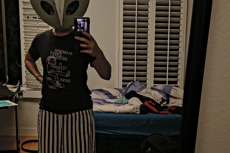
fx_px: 275
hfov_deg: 45.3
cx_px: 101
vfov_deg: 31.1
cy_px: 89
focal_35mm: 43
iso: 1370
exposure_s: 1/60
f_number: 1.7
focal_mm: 4.68
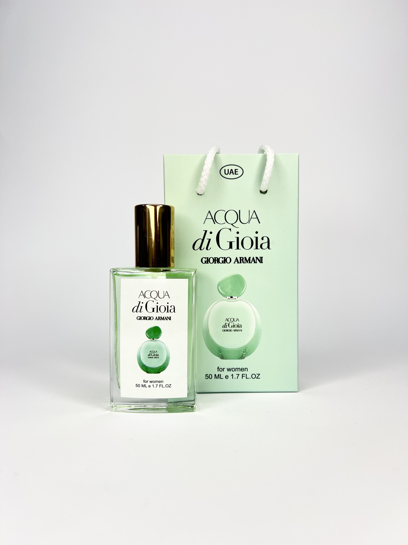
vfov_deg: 67.3
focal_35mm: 26
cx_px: 204
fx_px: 409
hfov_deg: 53.1
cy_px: 272
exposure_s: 1/482
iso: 50
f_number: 1.5
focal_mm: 5.7
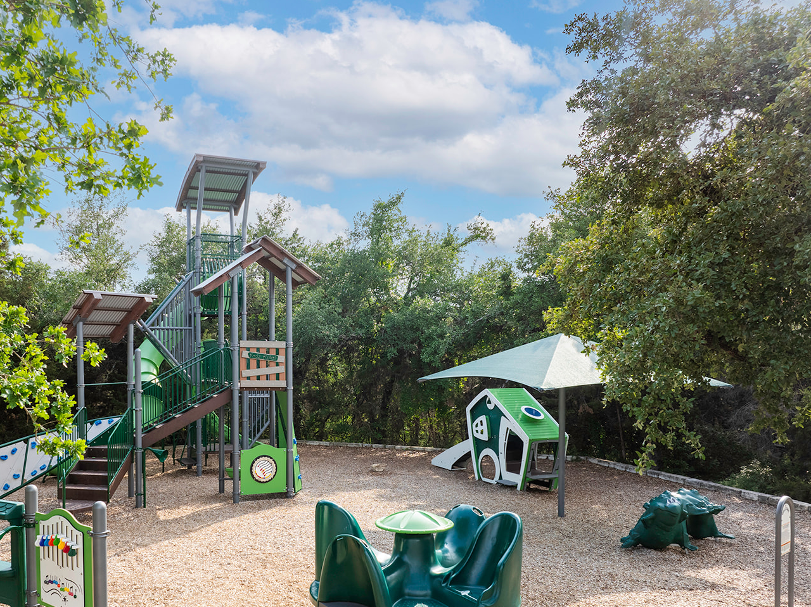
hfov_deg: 59.5
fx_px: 702
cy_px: 373
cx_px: 321
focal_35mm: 30
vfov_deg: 46.4
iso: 100
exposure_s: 1/640
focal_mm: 12.29
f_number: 5
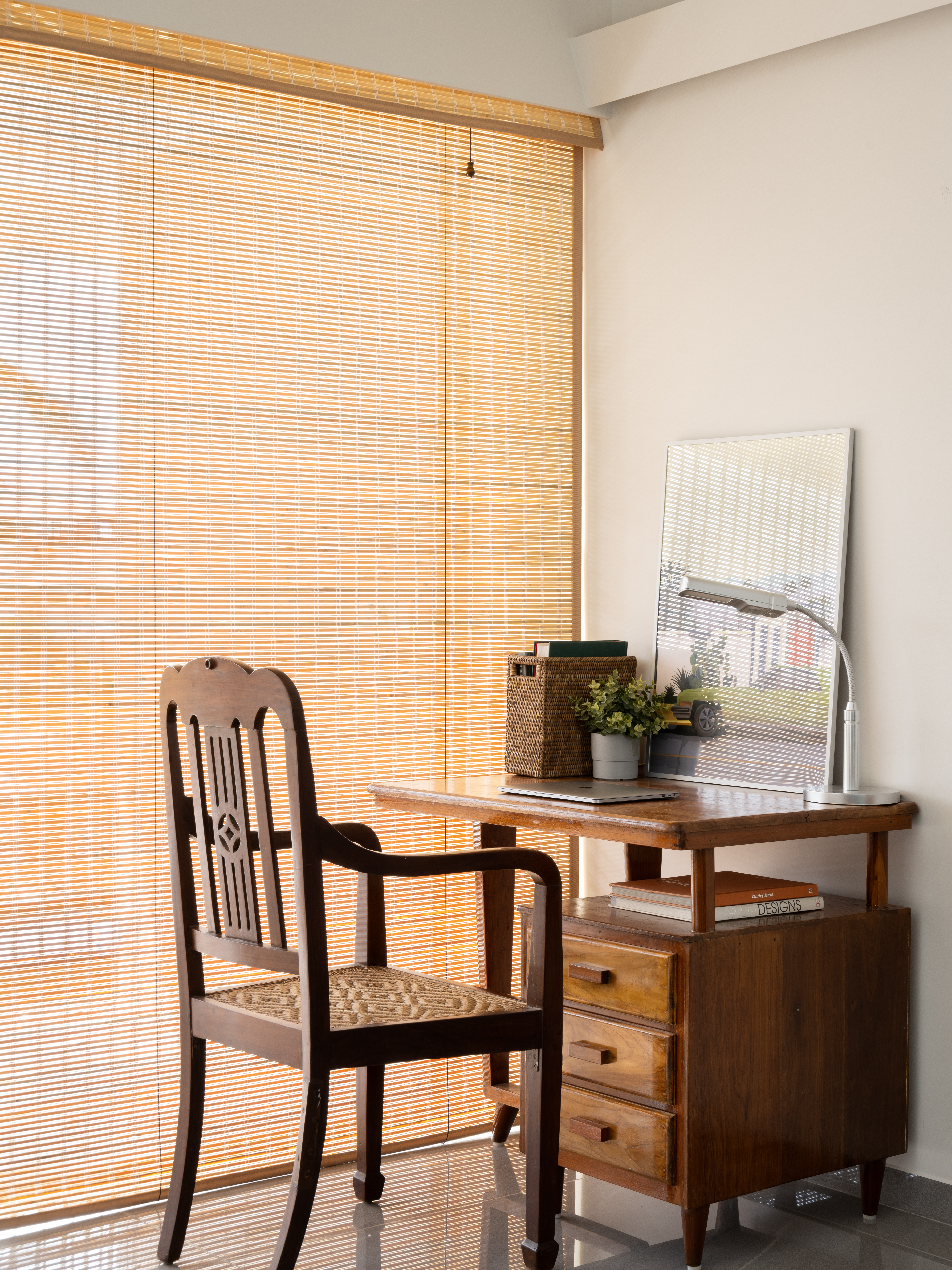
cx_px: 476
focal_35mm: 51
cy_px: 608
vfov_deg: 37.5
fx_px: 1870
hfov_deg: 28.6
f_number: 11
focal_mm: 47
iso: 100
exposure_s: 1.6
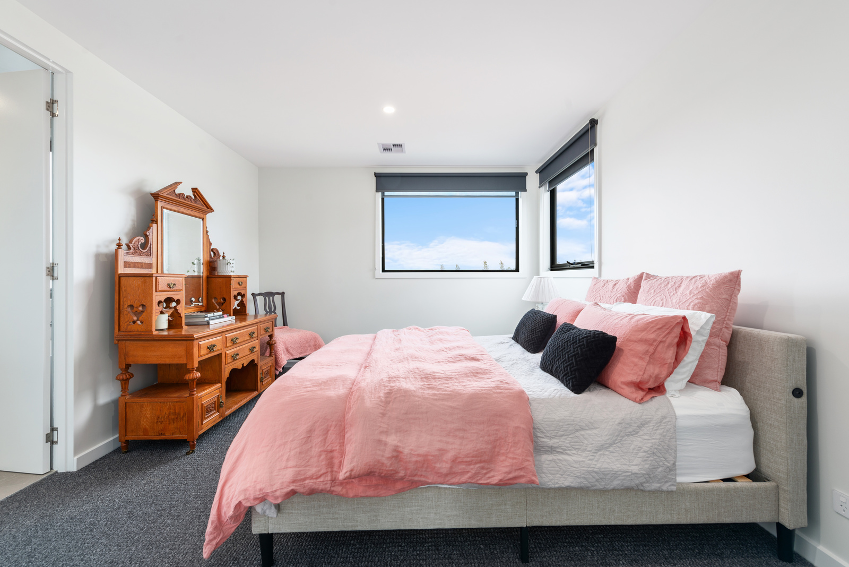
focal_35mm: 14
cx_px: 424
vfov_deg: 81.3
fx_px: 330
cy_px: 284
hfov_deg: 104.2
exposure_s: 1/10
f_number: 8
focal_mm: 14
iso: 125
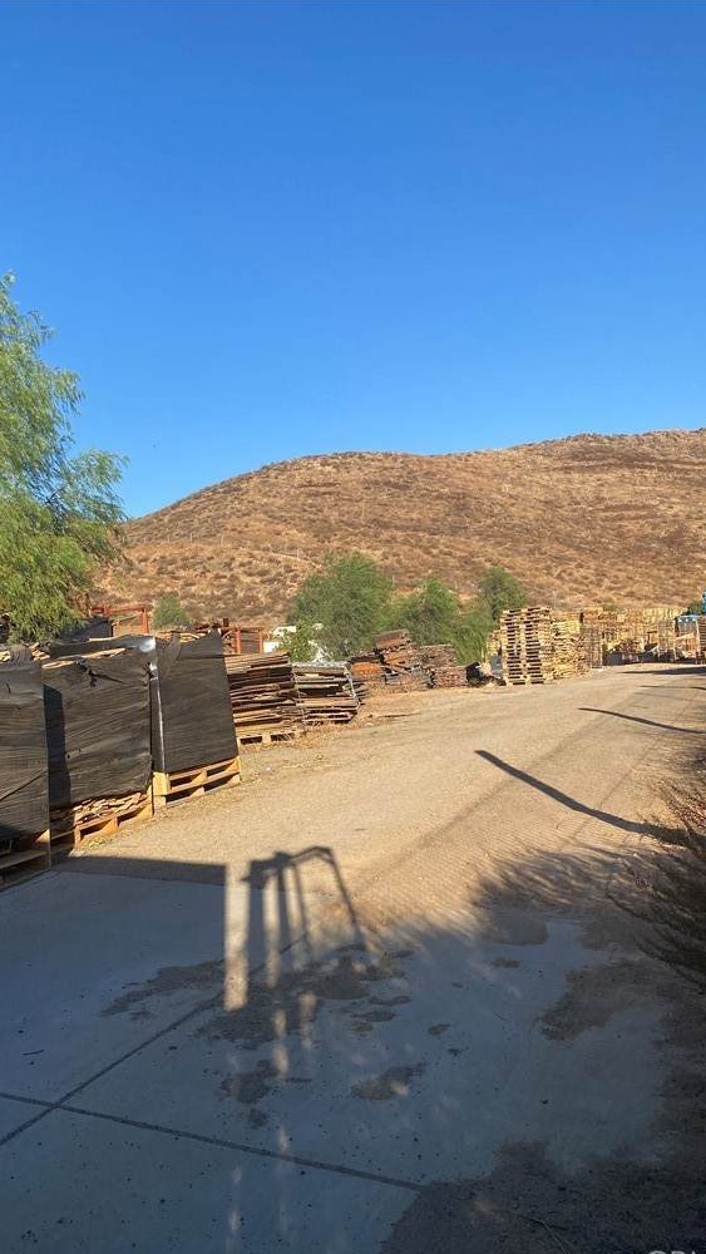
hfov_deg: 40.0
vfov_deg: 66.0
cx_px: 272
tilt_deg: +0.9
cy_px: 638
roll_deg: +2.7
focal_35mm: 29
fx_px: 964
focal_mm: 4.25
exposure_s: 1/1961
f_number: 1.8
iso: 32
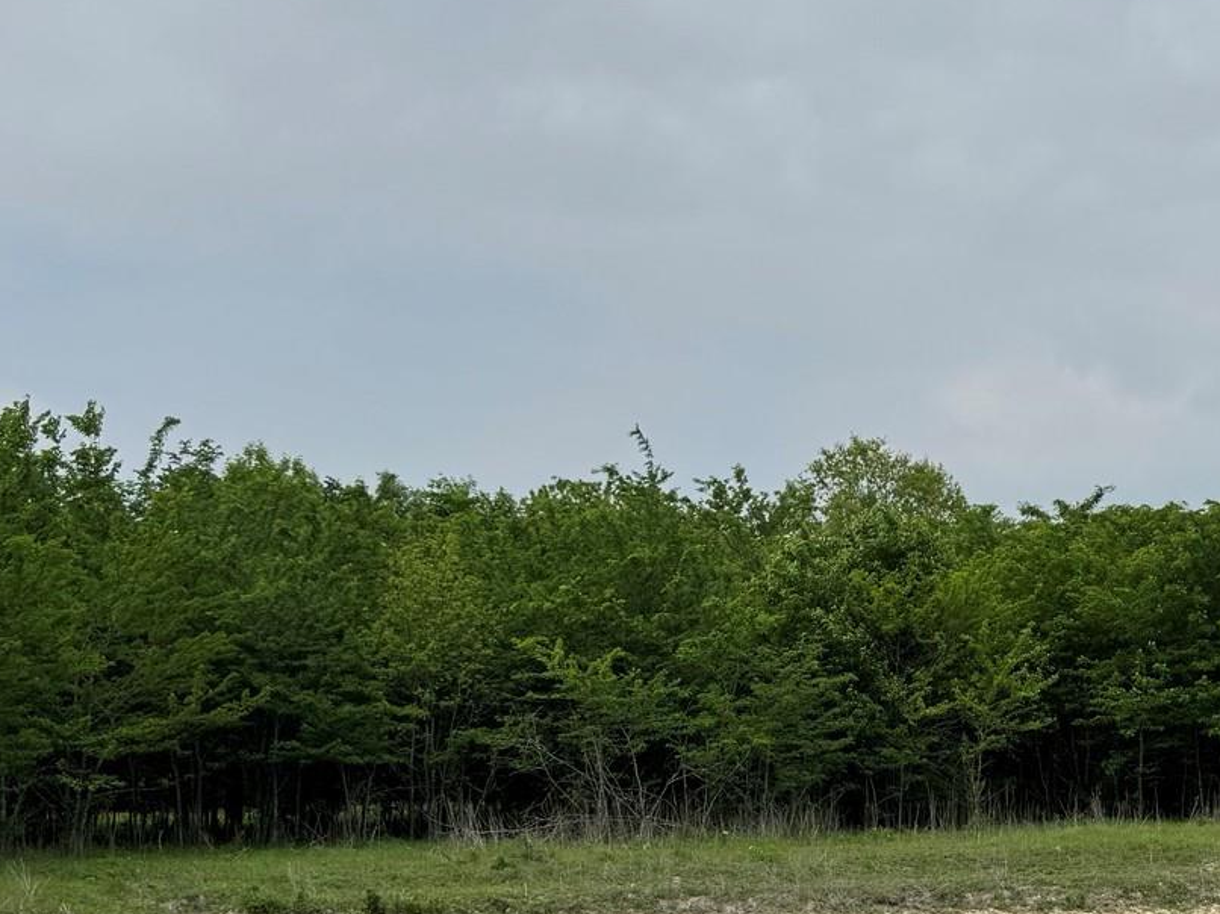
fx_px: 2149
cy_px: 704
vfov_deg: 23.7
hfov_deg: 29.8
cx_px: 1187
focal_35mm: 61
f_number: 1.78
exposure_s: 1/7937
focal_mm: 6.76
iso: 80
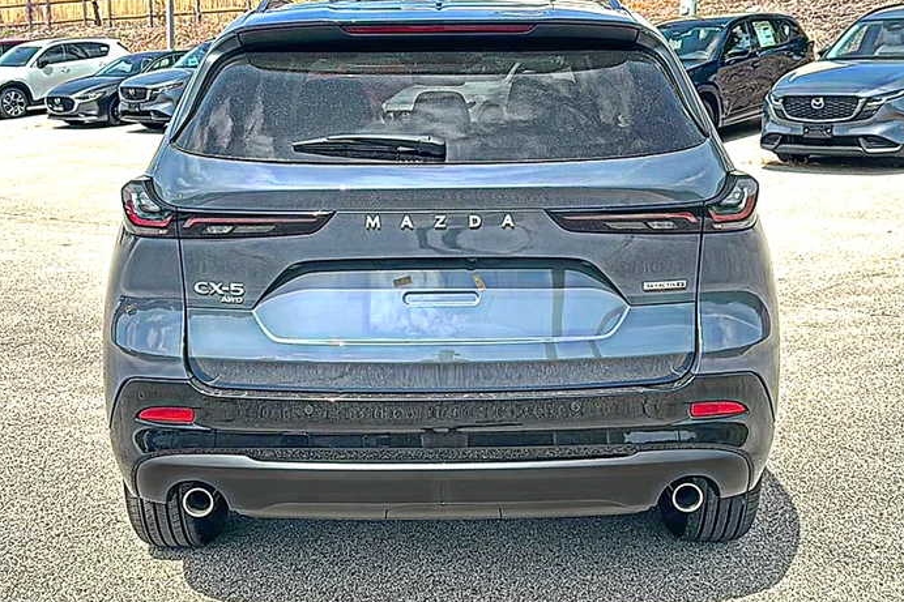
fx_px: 1004
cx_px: 452
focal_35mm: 40
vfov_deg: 33.4
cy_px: 291
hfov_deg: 48.5
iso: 80
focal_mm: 6.86
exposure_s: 1/4219
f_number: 1.78
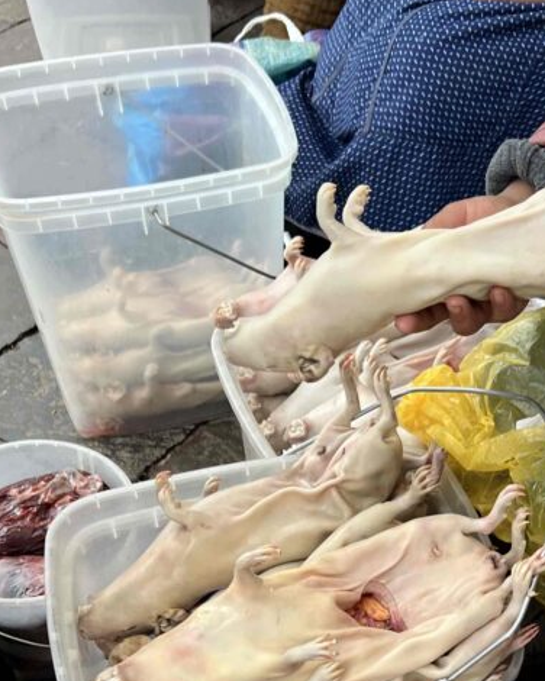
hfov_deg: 27.5
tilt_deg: -49.8
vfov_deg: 32.6
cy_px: 638
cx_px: 436
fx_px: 1089
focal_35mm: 54
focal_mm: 5.7
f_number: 1.5
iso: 125
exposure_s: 1/107
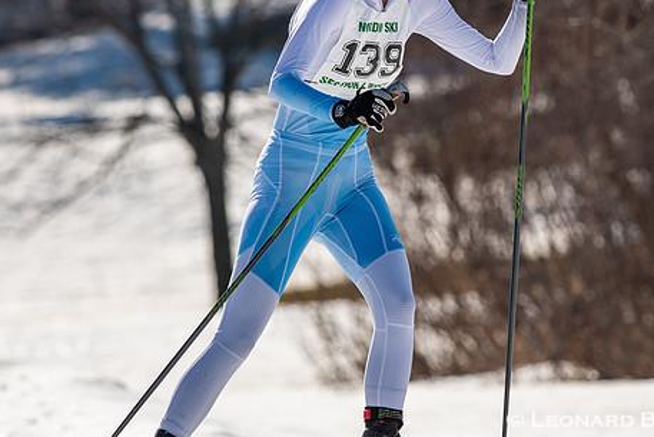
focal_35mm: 665
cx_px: 420
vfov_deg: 2.1
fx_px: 12084
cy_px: 130
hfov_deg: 3.1
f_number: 7.1
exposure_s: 1/2000
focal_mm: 300
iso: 400
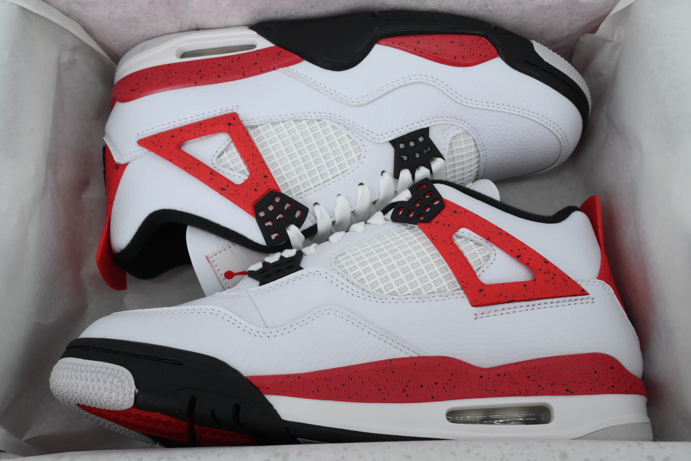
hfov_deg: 55.8
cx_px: 346
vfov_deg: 38.9
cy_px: 230
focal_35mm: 34
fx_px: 653
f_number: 11
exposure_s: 1/100
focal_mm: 34
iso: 400
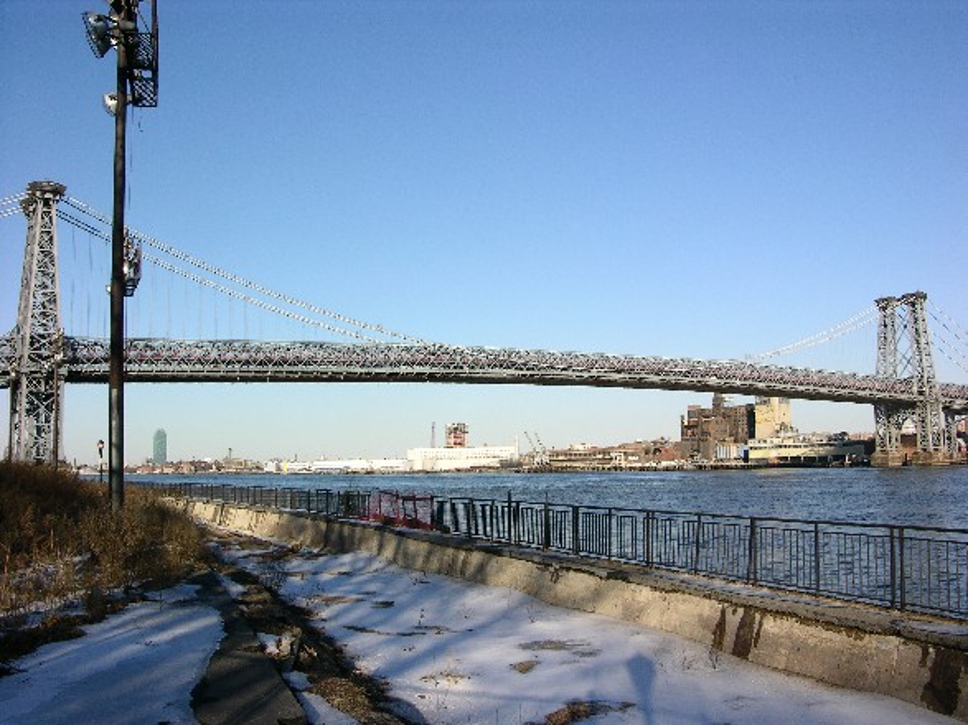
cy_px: 362
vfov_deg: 40.7
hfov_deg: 52.6
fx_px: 979
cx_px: 484
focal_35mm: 35
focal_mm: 8.9
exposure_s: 1/143
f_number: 8
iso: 50
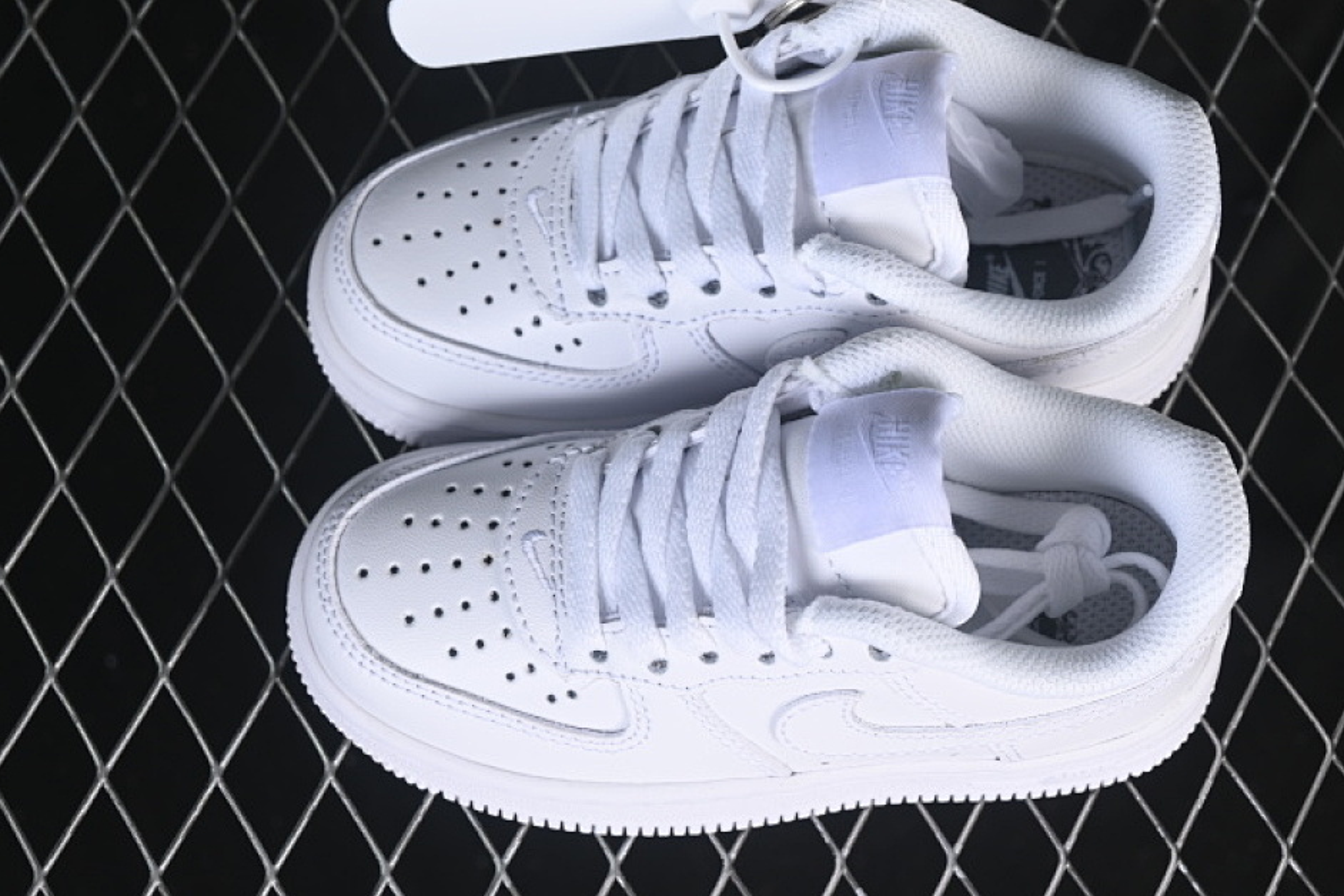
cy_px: 434
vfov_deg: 15.9
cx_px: 748
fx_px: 3210
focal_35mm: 86
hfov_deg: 23.6
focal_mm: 50
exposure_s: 1/80
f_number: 7.1
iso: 160
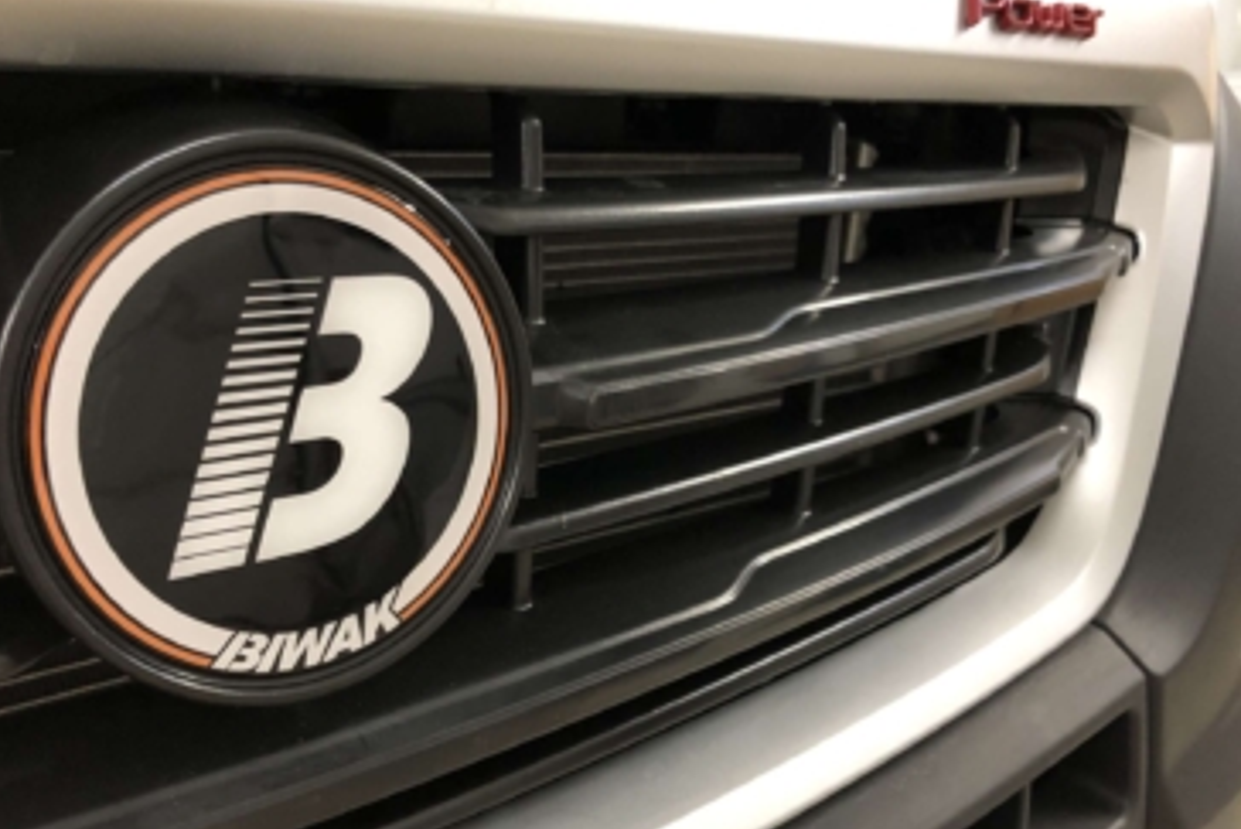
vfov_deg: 41.1
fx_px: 1103
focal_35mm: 32
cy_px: 447
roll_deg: -2.6
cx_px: 566
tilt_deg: -17.4
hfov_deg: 58.6
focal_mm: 4
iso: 100
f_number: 1.8
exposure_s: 1/17
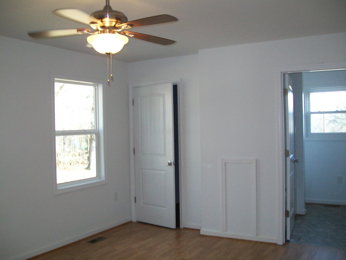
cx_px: 173
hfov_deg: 51.4
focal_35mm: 36
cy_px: 130
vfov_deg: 39.7
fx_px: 360
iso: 160
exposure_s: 1/60
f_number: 2.7
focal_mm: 6
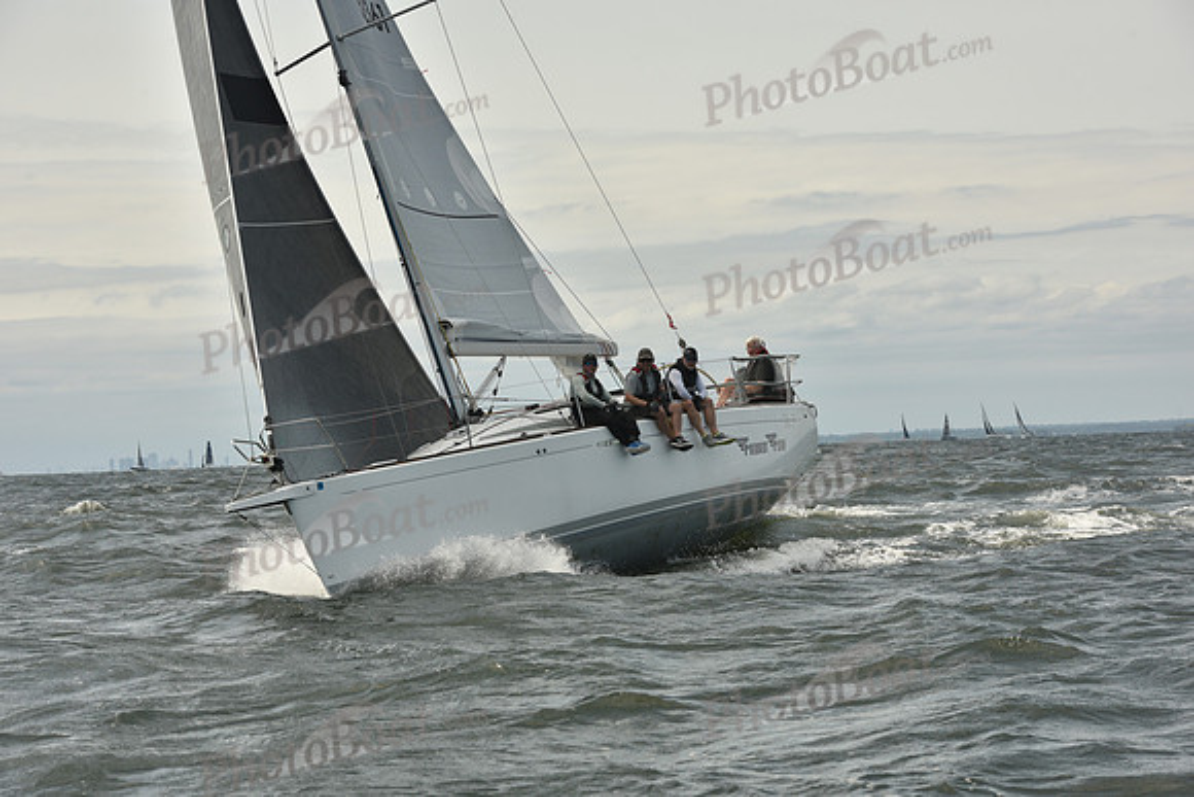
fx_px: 3848
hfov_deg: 17.6
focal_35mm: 116
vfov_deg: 11.8
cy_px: 398
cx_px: 597
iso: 250
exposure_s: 1/800
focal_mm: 116
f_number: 10
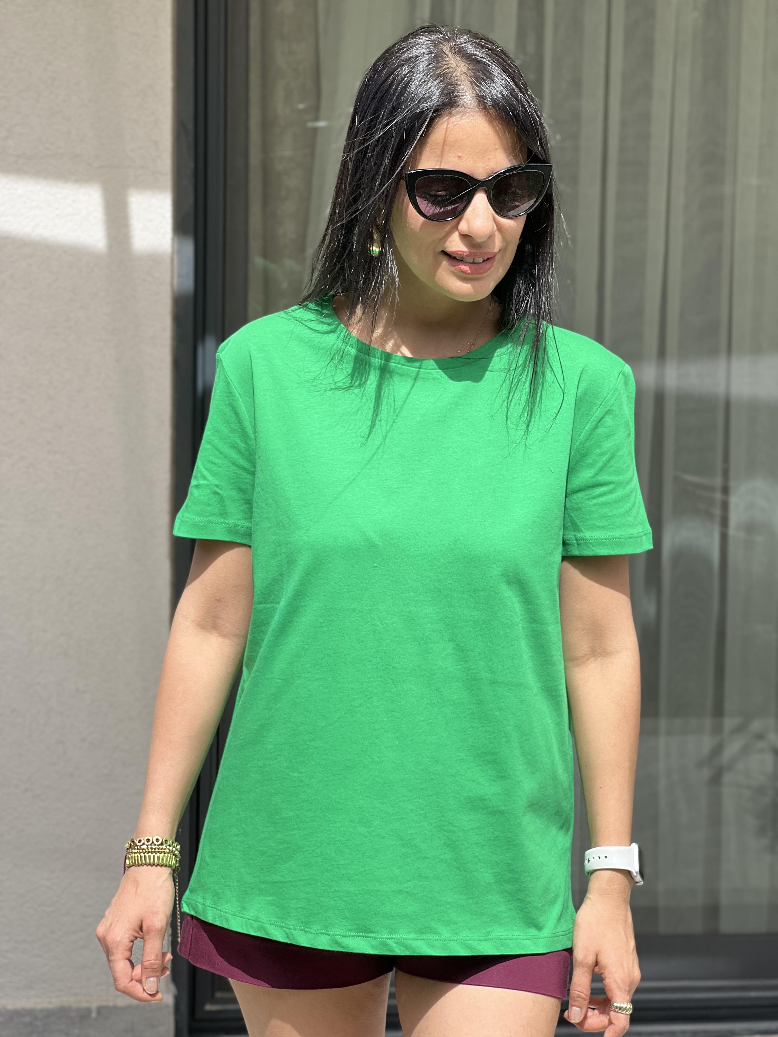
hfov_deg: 19.1
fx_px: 2307
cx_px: 389
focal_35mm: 77
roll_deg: -0.4
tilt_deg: -6.8
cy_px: 518
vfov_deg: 25.3
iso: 25
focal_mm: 9
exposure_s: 1/292
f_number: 2.8
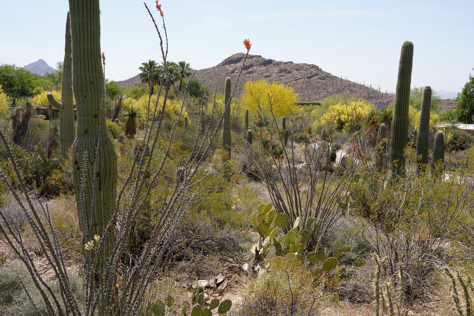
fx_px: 474
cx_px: 237
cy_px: 158
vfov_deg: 36.9
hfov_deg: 53.1
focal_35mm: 36
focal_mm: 36
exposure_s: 1/100
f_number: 13
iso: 100
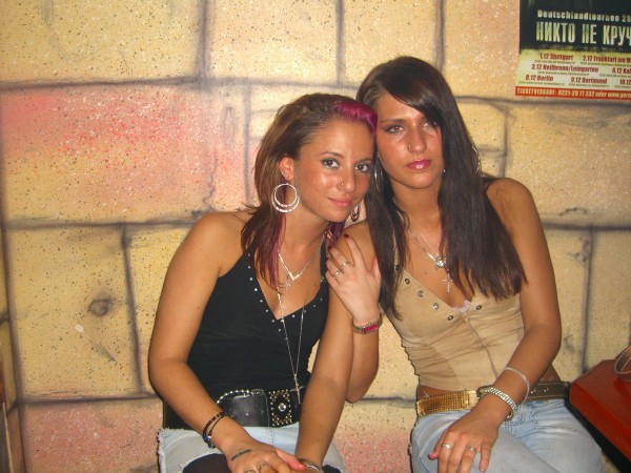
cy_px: 236
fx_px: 693
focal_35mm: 38
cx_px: 316
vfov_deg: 37.7
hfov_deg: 49.0
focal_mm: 7.9
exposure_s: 1/60
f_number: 2.8
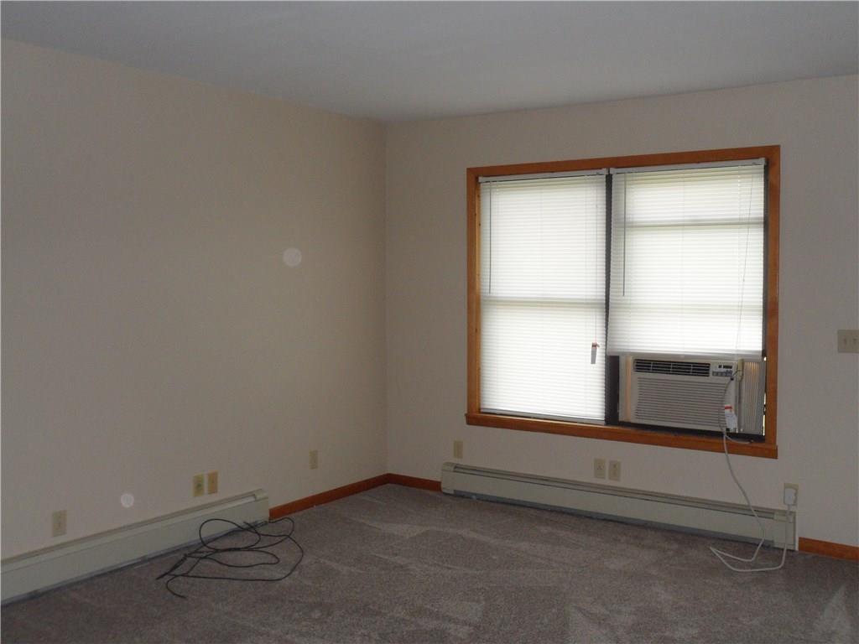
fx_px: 893
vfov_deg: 39.7
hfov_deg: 51.4
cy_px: 322
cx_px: 430
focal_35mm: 36
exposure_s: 1/45
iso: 240
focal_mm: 6.6
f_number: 3.8
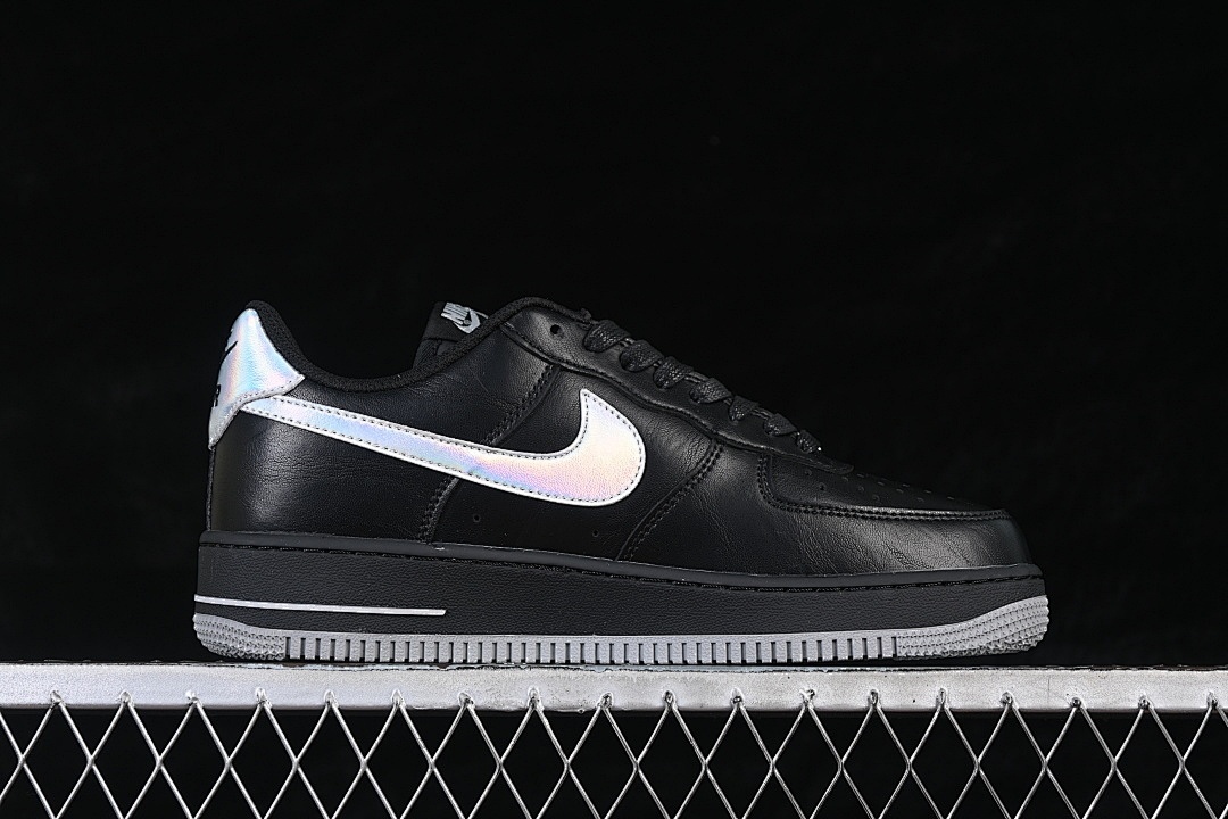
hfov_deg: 27.0
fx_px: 2558
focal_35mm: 75
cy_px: 410
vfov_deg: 18.2
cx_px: 614
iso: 160
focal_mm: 50
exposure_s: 1/60
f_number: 6.3
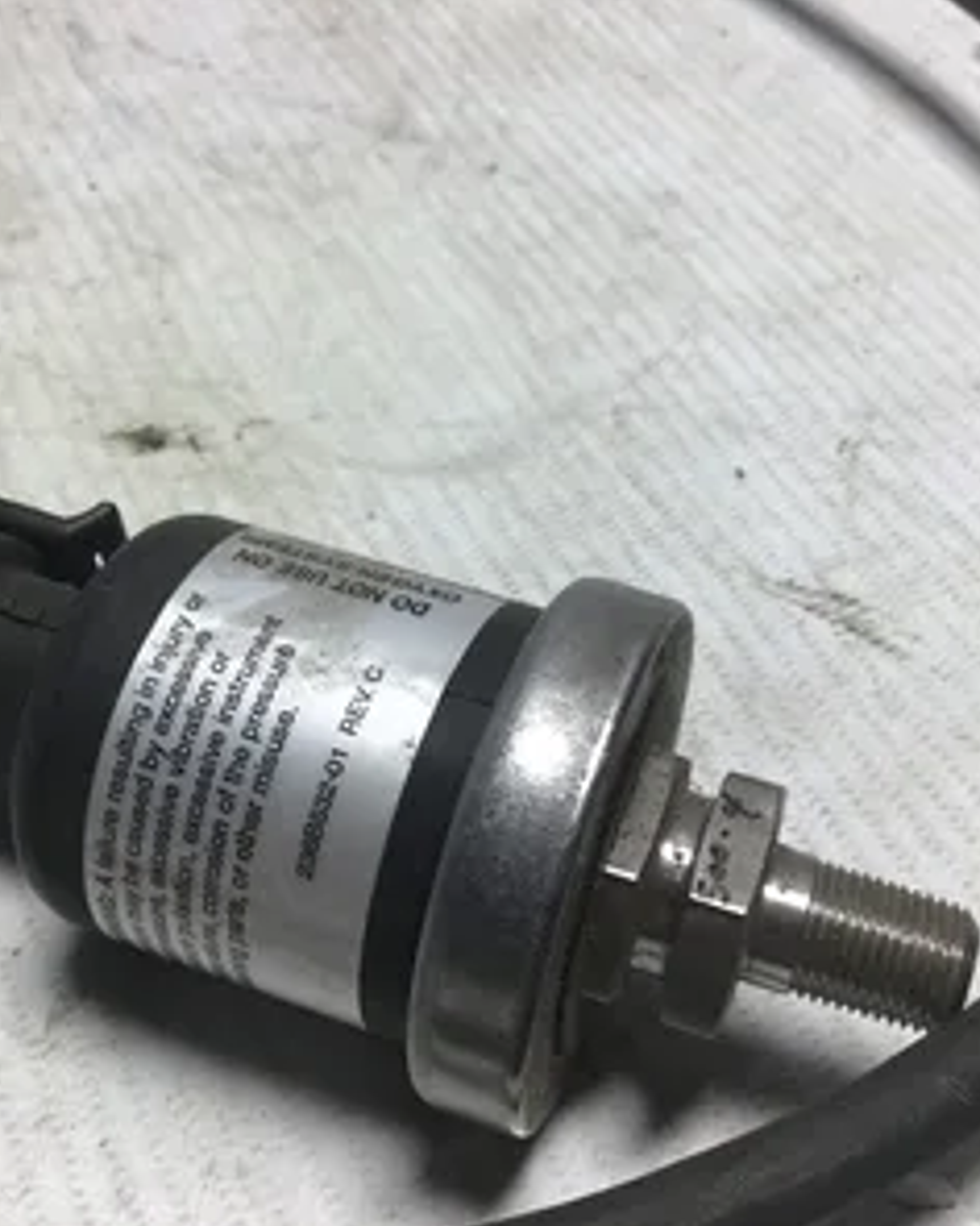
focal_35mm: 41
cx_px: 498
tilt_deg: -50.1
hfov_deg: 36.5
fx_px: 1486
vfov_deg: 44.8
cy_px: 615
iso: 25
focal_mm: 3.3
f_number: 2.4
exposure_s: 1/120
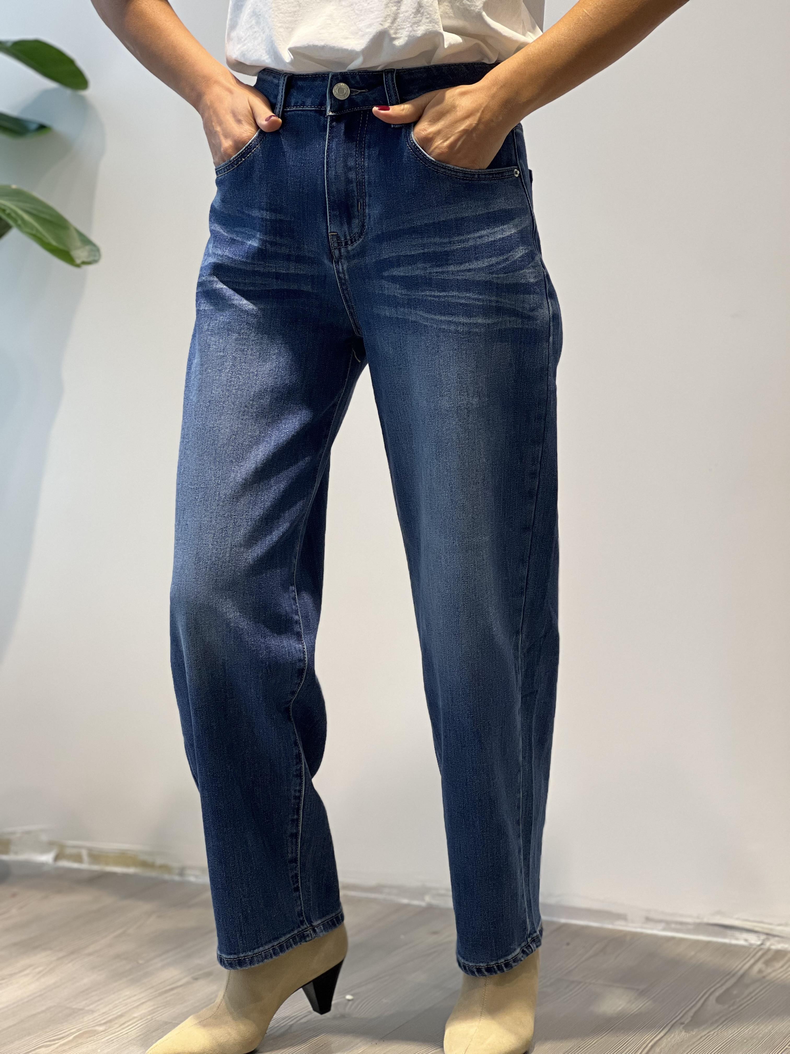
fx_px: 2343
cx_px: 395
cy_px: 527
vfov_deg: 25.3
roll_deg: -0.6
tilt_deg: -4.4
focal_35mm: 77
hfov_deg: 19.1
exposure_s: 1/100
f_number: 2.8
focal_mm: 9
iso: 160
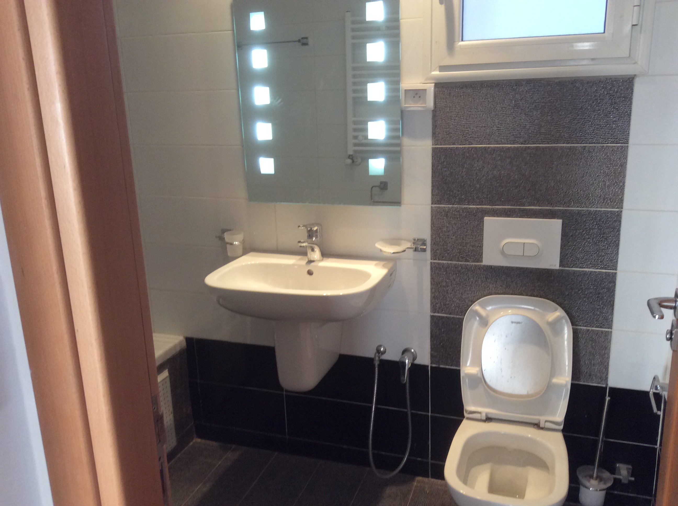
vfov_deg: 44.1
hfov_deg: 56.9
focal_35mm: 32
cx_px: 339
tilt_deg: -16.7
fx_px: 626
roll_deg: +3.6
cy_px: 253
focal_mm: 3.3
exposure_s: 1/25
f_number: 2.4
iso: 80
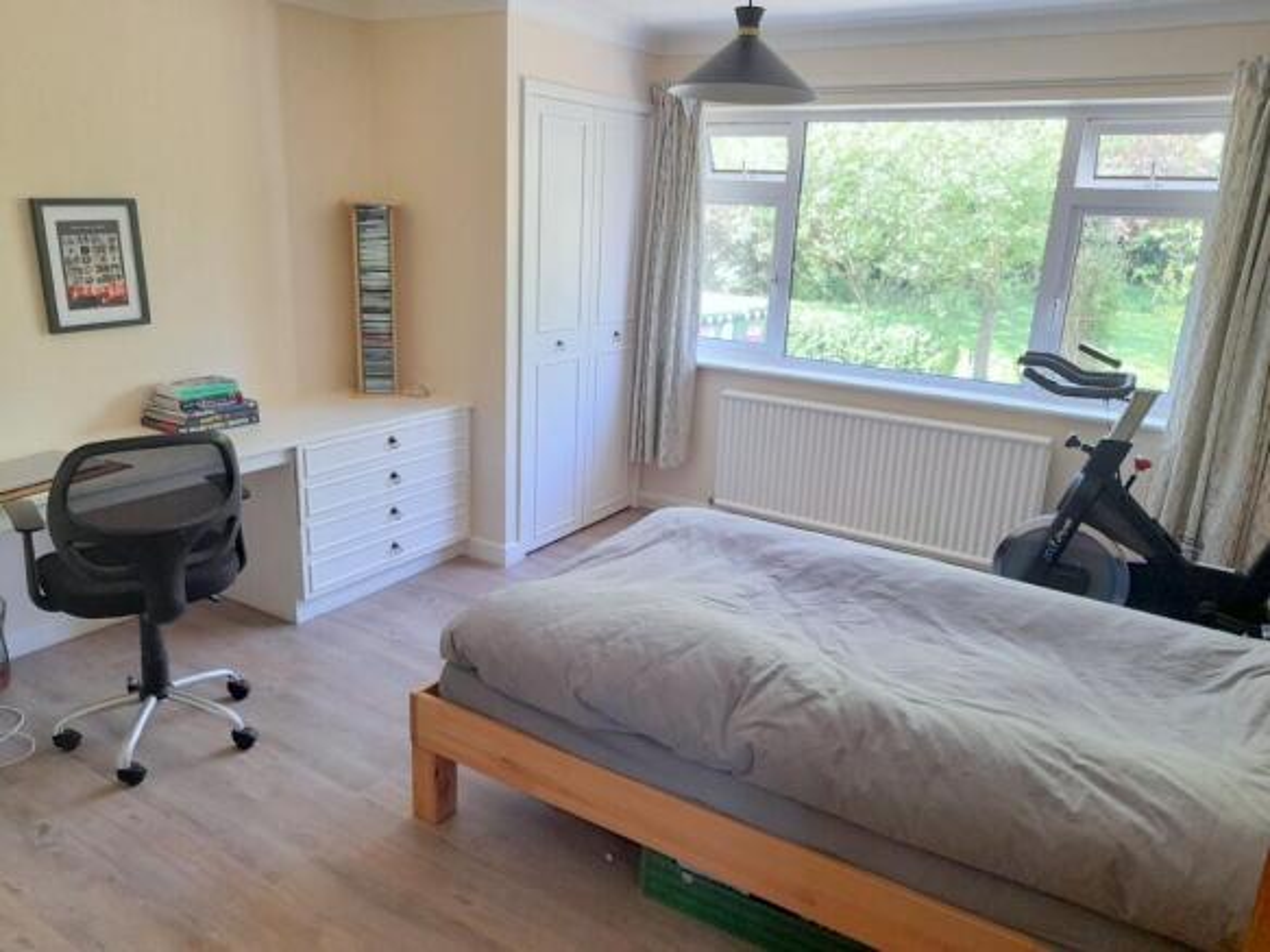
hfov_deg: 69.4
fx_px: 917
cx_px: 635
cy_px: 476
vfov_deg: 54.9
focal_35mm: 25
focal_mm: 4.6
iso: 100
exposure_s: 1/60
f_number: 2
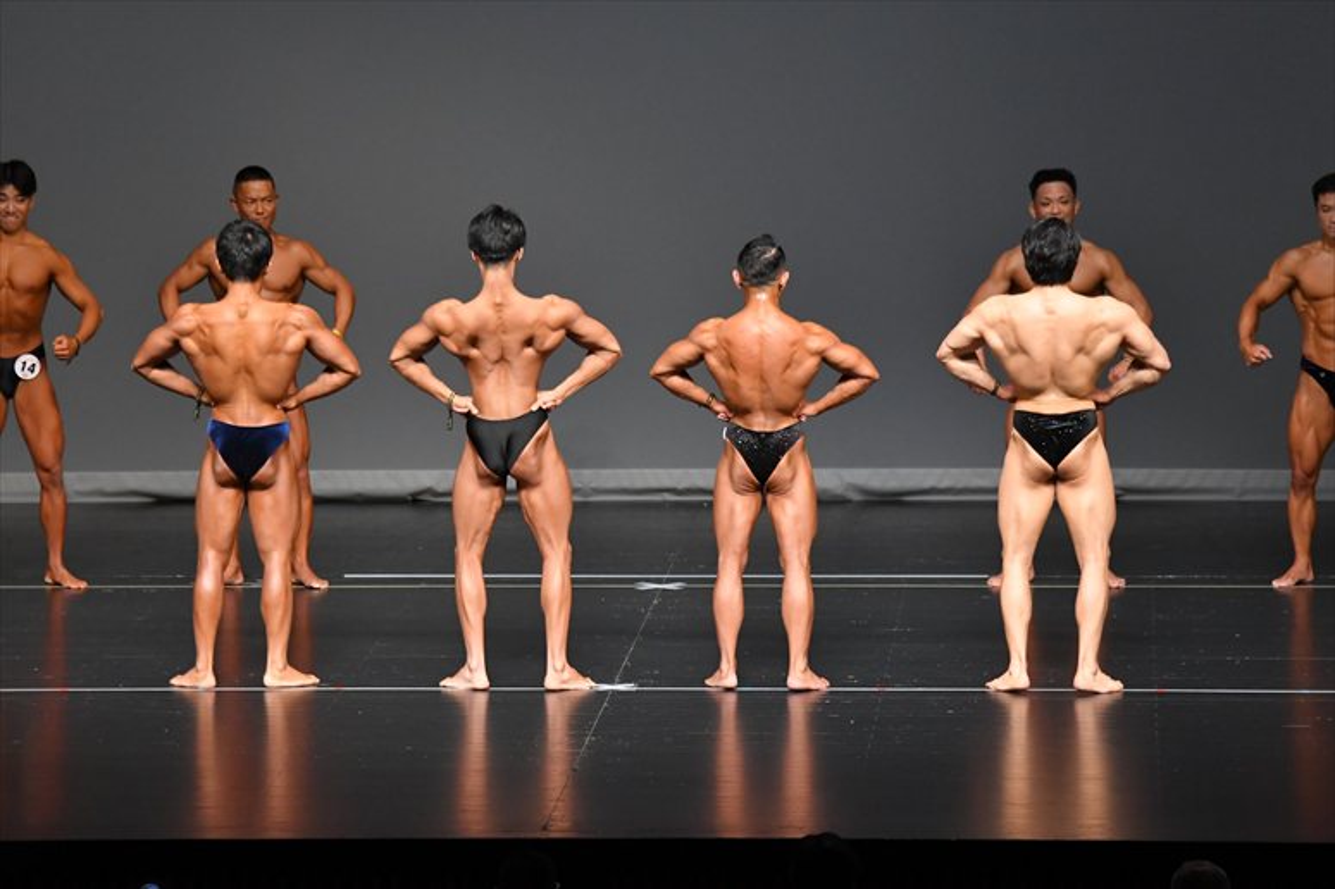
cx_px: 668
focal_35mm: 202
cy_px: 444
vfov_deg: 6.8
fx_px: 7487
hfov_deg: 10.2
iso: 3200
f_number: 5.6
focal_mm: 135
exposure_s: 1/400
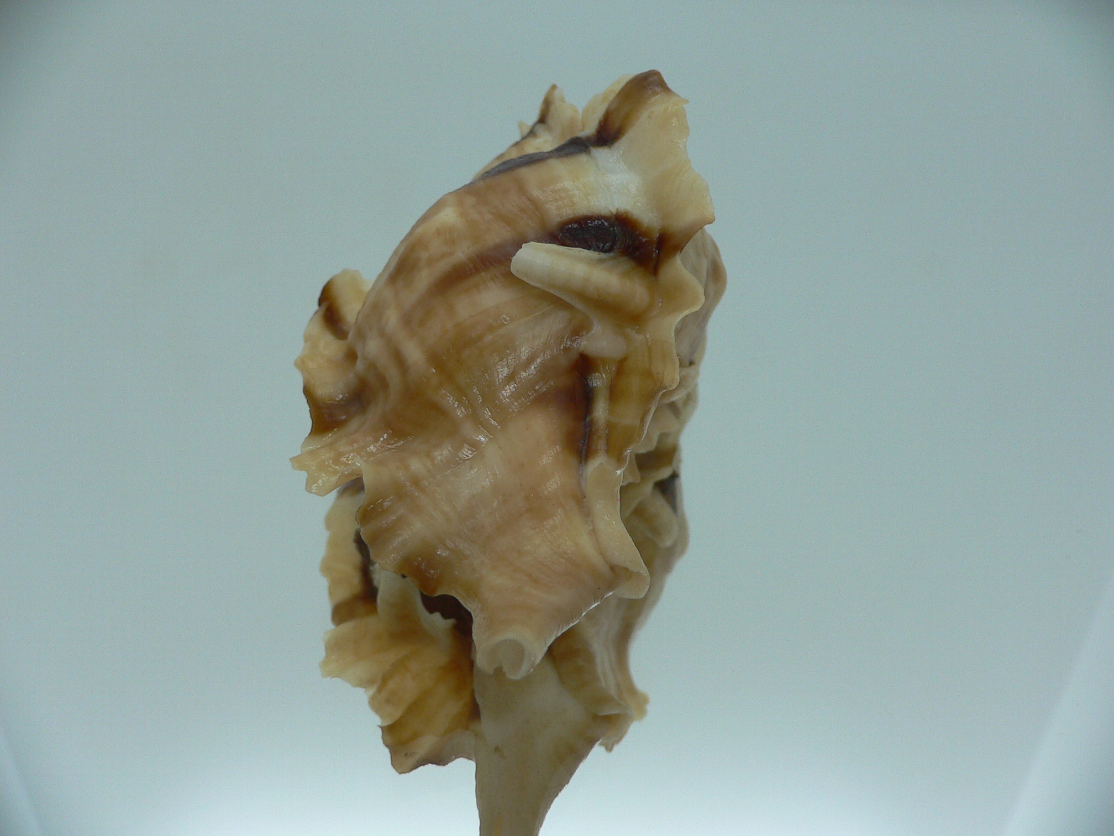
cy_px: 418
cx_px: 557
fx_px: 1126
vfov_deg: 40.7
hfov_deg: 52.6
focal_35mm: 35
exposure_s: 1/60
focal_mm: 4.6
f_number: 2.8
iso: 80
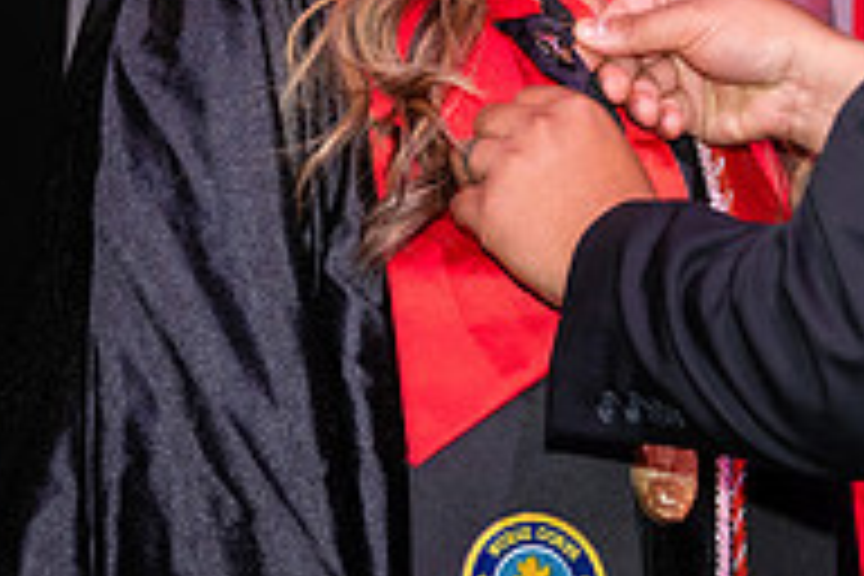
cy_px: -90
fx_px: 5664
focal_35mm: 236
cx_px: 735
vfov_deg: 5.8
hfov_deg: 8.7
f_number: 5.6
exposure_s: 1/160
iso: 800
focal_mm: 70
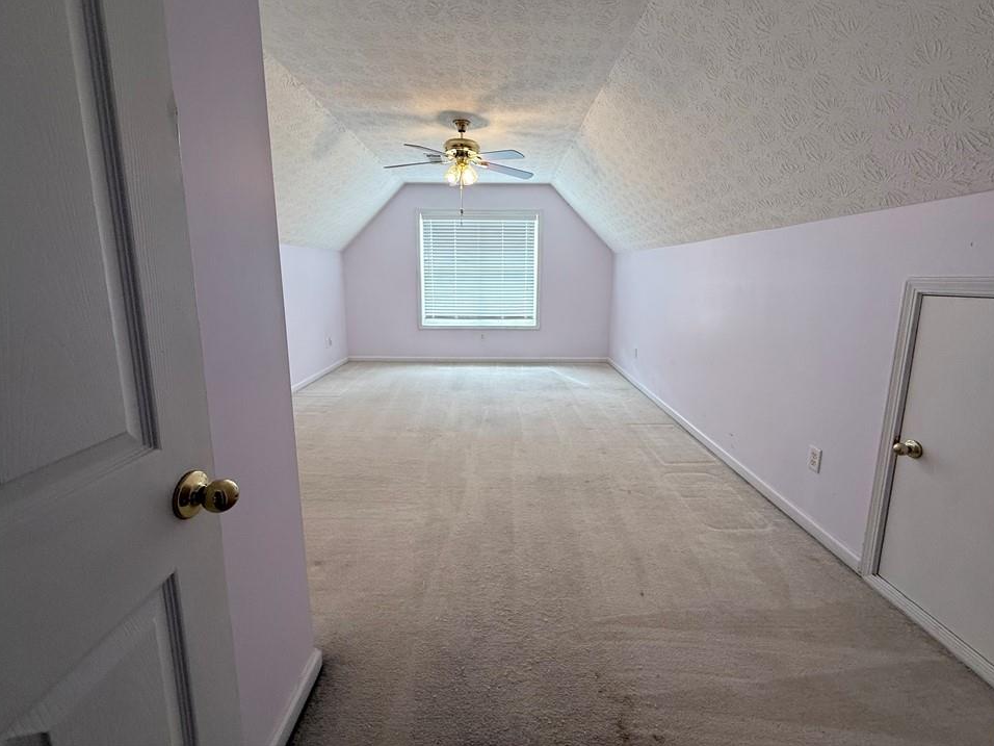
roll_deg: -0.2
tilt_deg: -9.3
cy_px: 349
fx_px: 431
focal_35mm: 15
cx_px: 506
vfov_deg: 81.6
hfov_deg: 98.2
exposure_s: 1/120
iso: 125
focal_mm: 2.22
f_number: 2.2
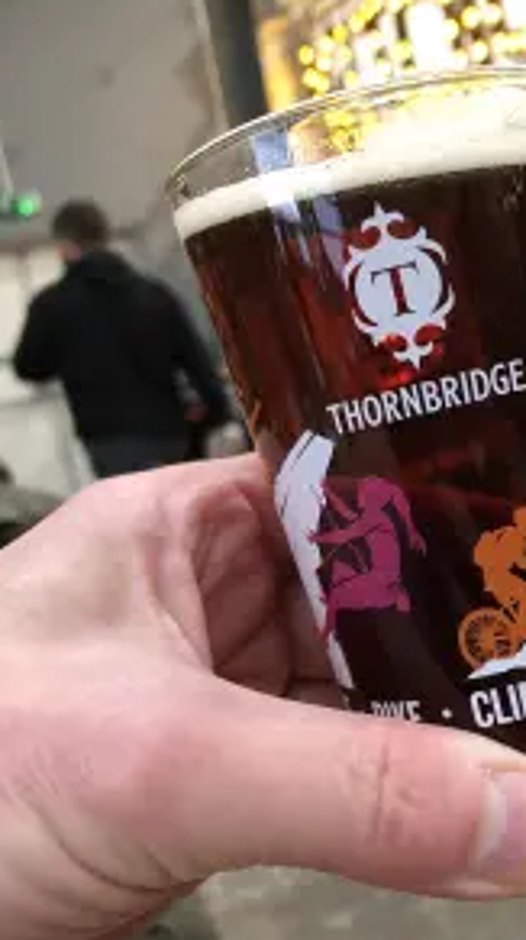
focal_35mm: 42
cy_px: 523
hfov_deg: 27.6
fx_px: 1045
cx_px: 436
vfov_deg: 48.3
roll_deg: +10.2
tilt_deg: -9.6
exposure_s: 1/17
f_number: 1.8
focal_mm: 3.99
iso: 100
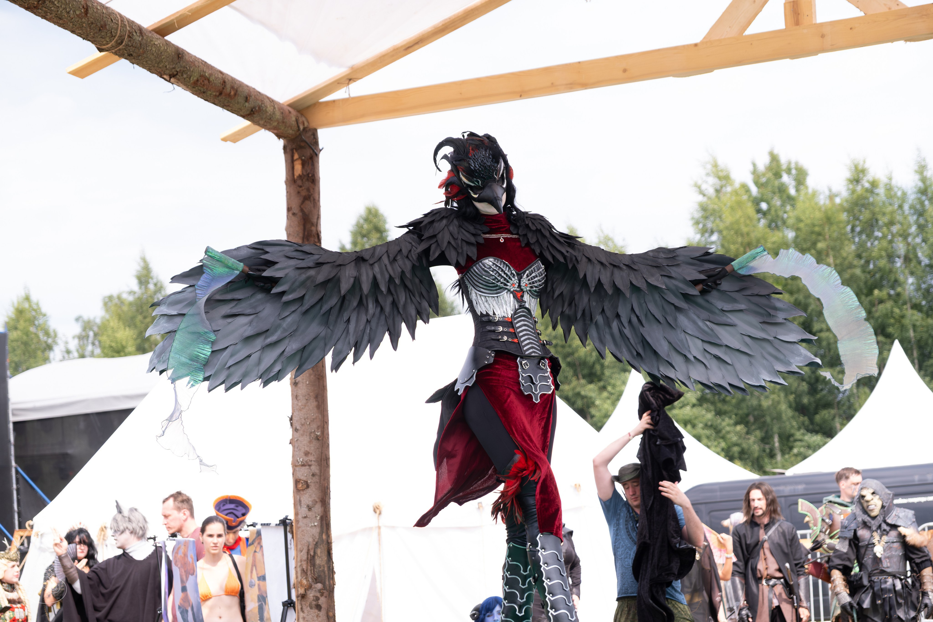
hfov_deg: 26.3
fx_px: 1996
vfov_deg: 17.7
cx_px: 466
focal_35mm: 77
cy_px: 311
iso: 250
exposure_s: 1/1000
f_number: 3.6
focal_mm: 51.6
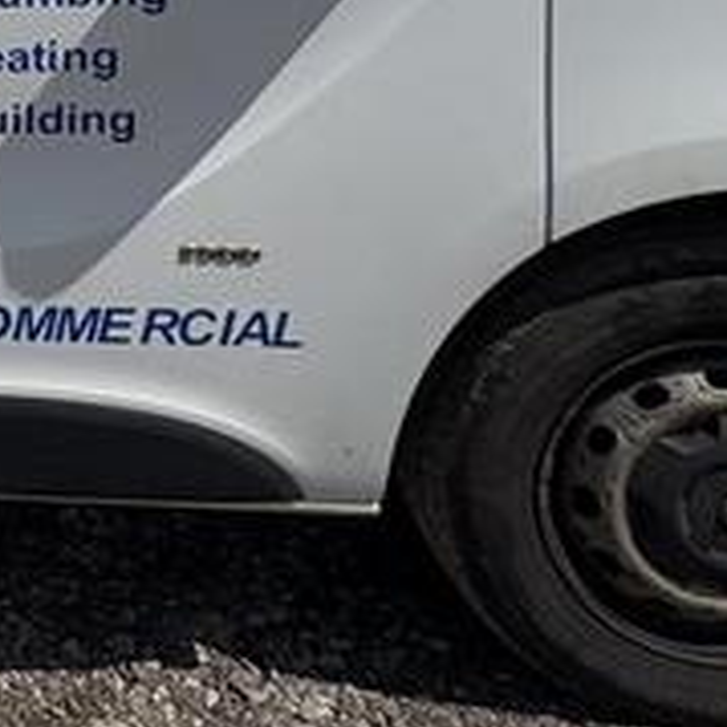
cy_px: -240
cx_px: -520
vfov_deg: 24.0
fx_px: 1473
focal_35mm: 62
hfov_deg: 20.8
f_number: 2.2
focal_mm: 2.22
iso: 50
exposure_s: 1/5263
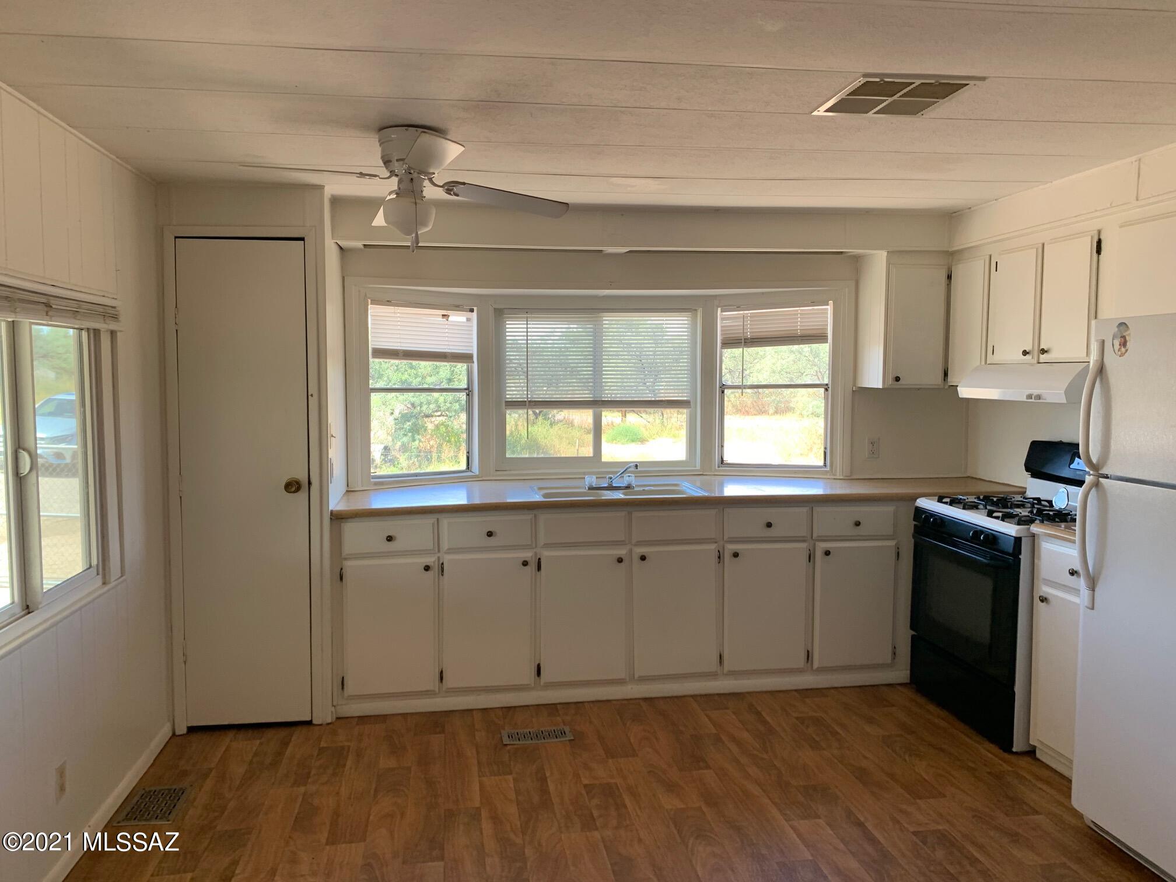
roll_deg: +0.6
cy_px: 441
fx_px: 883
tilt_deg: -3.9
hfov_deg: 67.3
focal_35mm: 26
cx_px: 588
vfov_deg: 53.1
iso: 40
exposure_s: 1/121
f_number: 1.8
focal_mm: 4.25
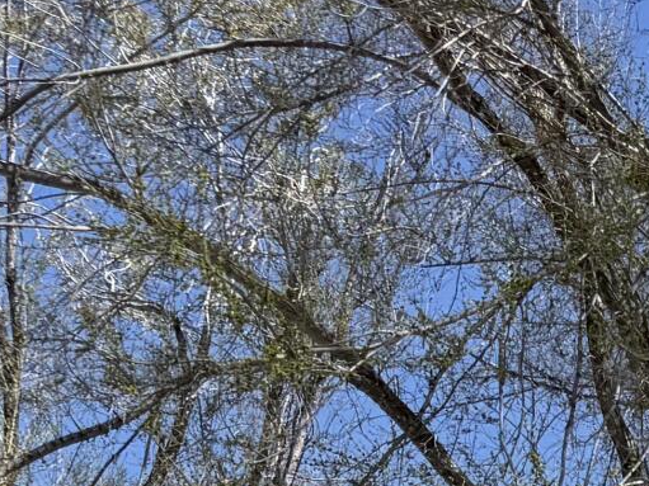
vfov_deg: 9.4
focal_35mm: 141
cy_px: 1139
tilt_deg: +7.4
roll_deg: +0.7
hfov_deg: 12.1
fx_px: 2643
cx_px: 1370
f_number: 1.78
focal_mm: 6.76
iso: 80
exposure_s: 1/2907
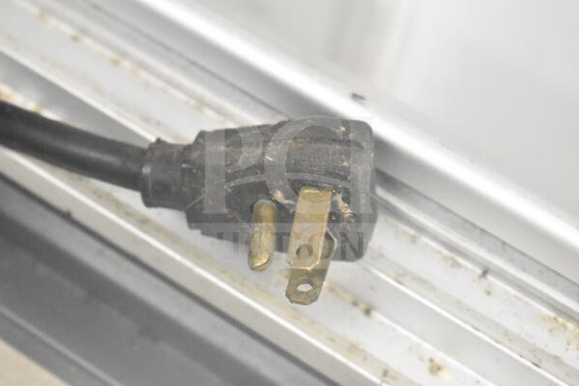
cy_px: 193
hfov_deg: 24.3
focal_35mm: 84
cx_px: 287
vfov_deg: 16.4
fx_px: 1343
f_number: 5.6
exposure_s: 1/100
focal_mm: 55
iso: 12800
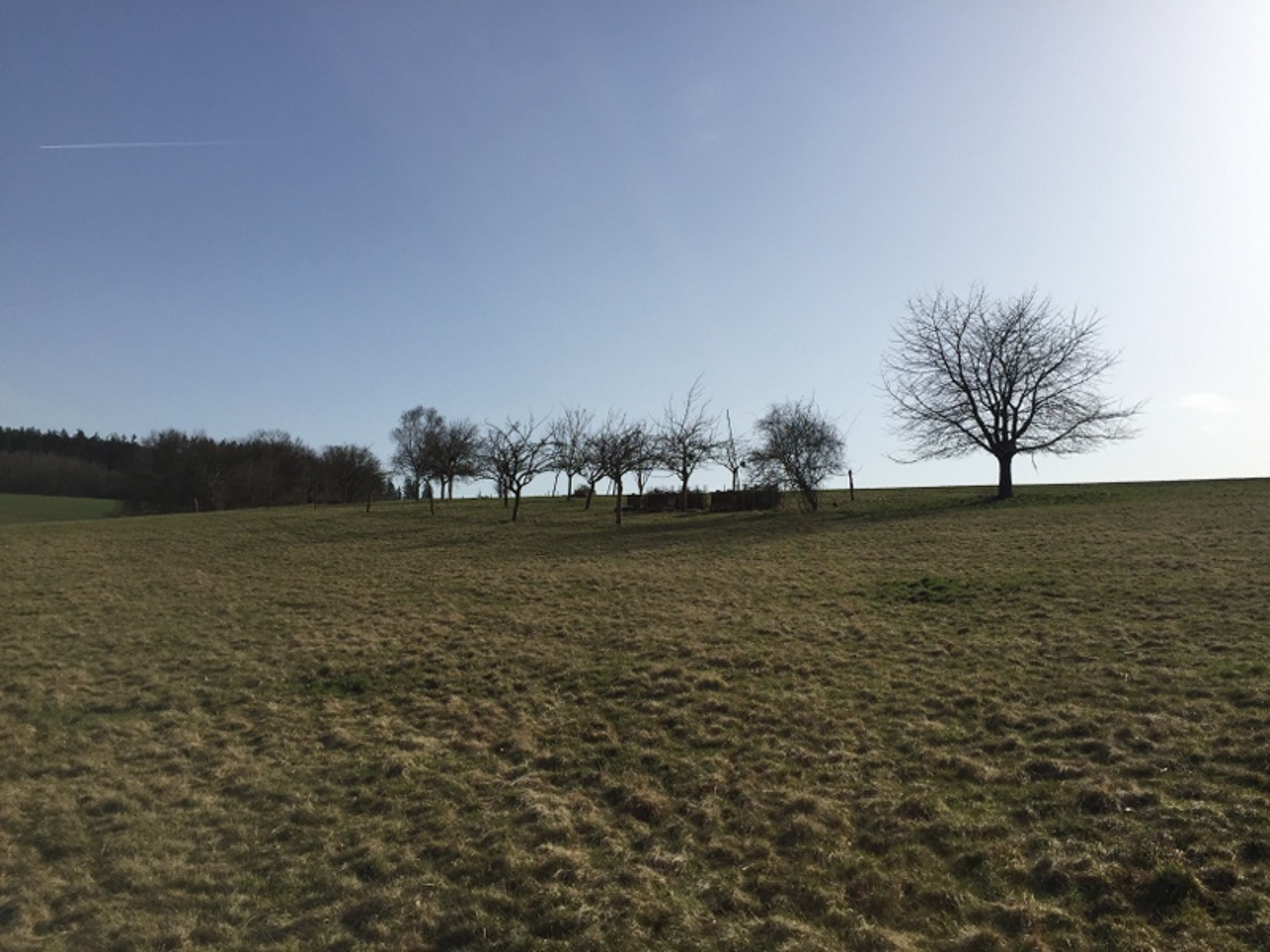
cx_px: 635
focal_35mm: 29
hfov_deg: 61.7
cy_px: 476
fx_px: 1064
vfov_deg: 48.2
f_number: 2.2
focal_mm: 4.15
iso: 32
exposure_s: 1/3597
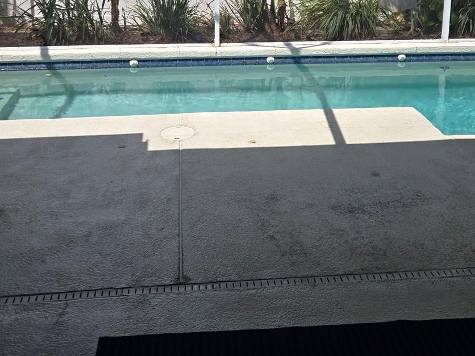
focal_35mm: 44
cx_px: 266
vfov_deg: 30.9
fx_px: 604
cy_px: 16
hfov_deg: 42.9
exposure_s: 1/1472
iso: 25
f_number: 1.8
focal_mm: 5.4
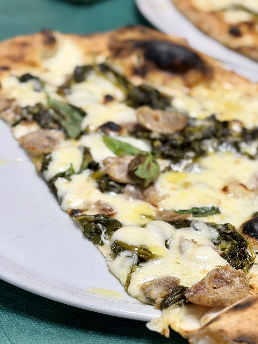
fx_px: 845
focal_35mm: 85
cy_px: 208
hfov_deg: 17.3
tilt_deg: -33.1
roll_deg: -9.3
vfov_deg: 23.0
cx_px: 189
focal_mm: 6.76
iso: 50
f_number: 1.78
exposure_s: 1/50
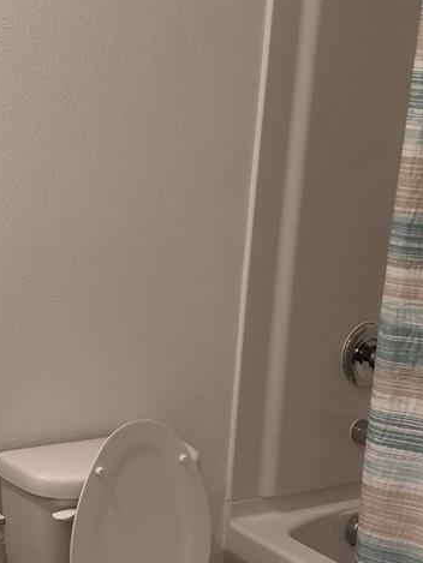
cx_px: 34
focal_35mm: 64
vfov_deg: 30.2
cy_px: 304
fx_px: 1042
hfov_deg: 22.3
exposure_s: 1/120
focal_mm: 4.69
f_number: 1.8
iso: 250
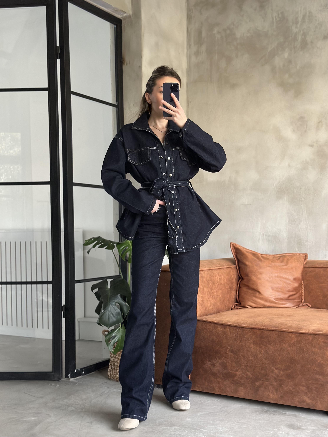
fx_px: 606
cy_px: 218
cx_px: 164
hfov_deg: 30.3
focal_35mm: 48
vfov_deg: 39.7
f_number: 1.78
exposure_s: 1/44
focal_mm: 6.86
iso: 400
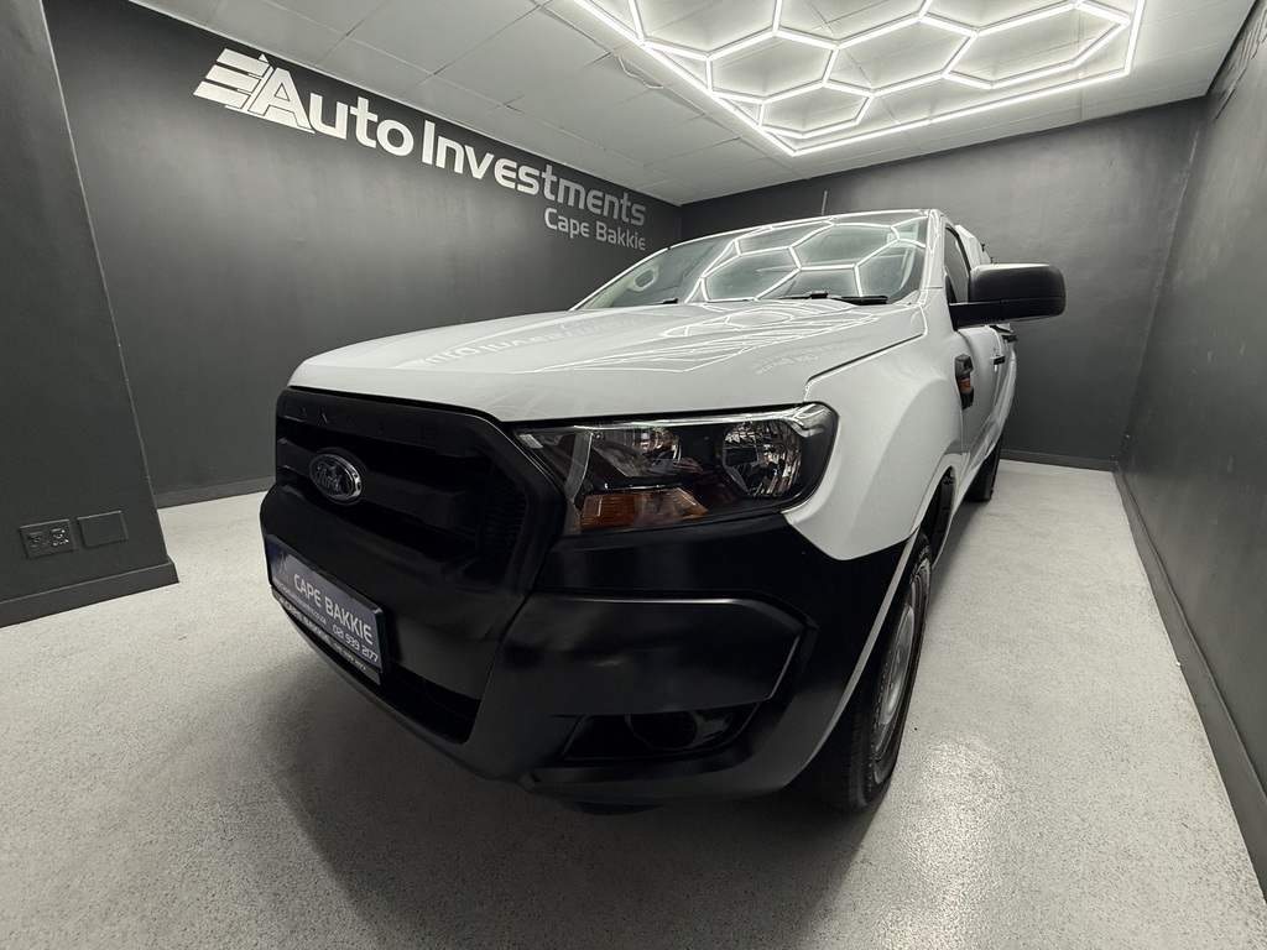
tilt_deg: -14.5
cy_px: 475
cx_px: 634
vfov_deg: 85.7
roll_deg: +0.2
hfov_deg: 102.1
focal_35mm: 14
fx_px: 512
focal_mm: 2.22
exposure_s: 1/99
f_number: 2.2
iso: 200
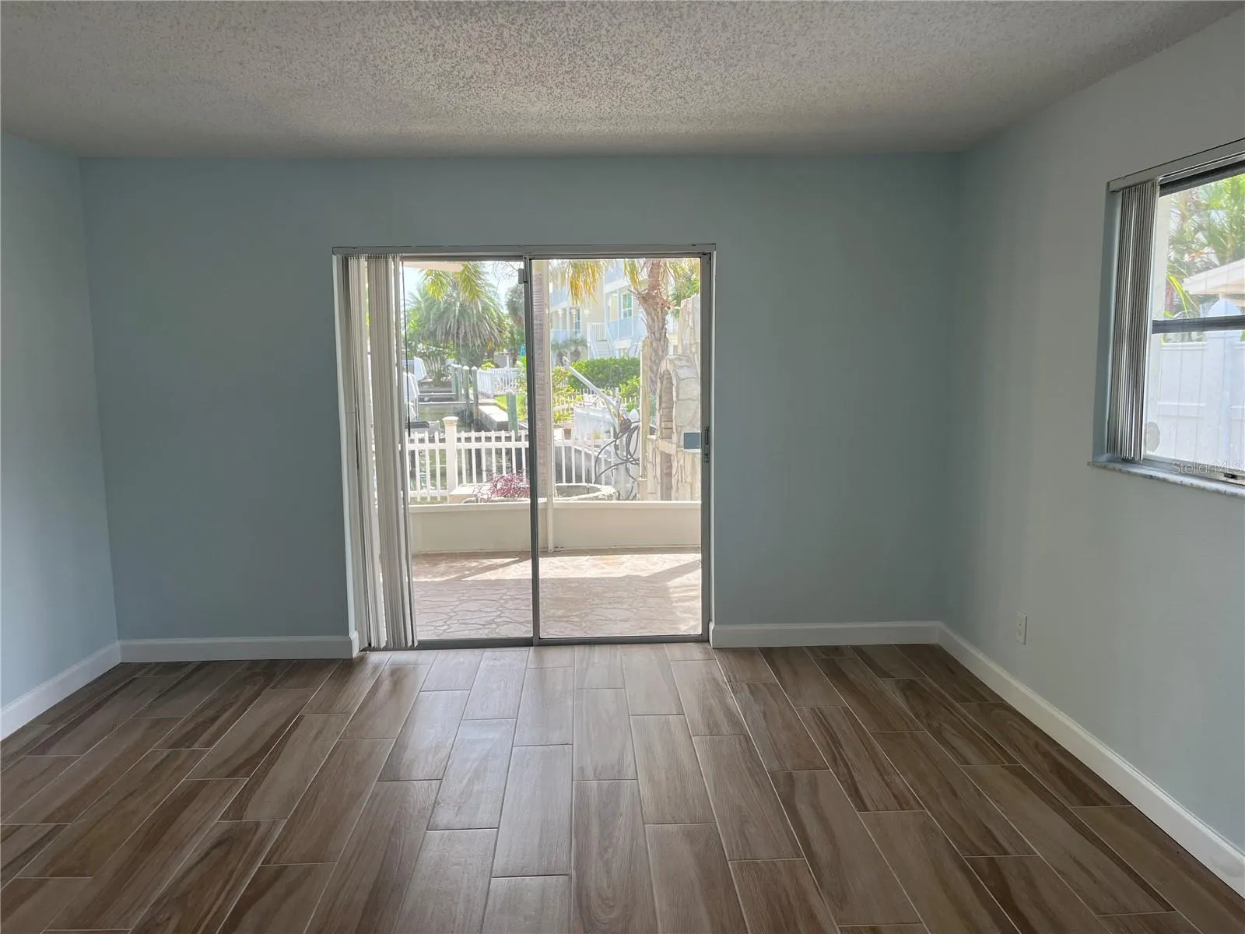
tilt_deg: -6.2
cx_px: 622
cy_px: 467
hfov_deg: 67.3
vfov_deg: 53.1
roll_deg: +1.5
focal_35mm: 26
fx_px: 935
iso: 50
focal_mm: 5.1
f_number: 1.6
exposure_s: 1/281
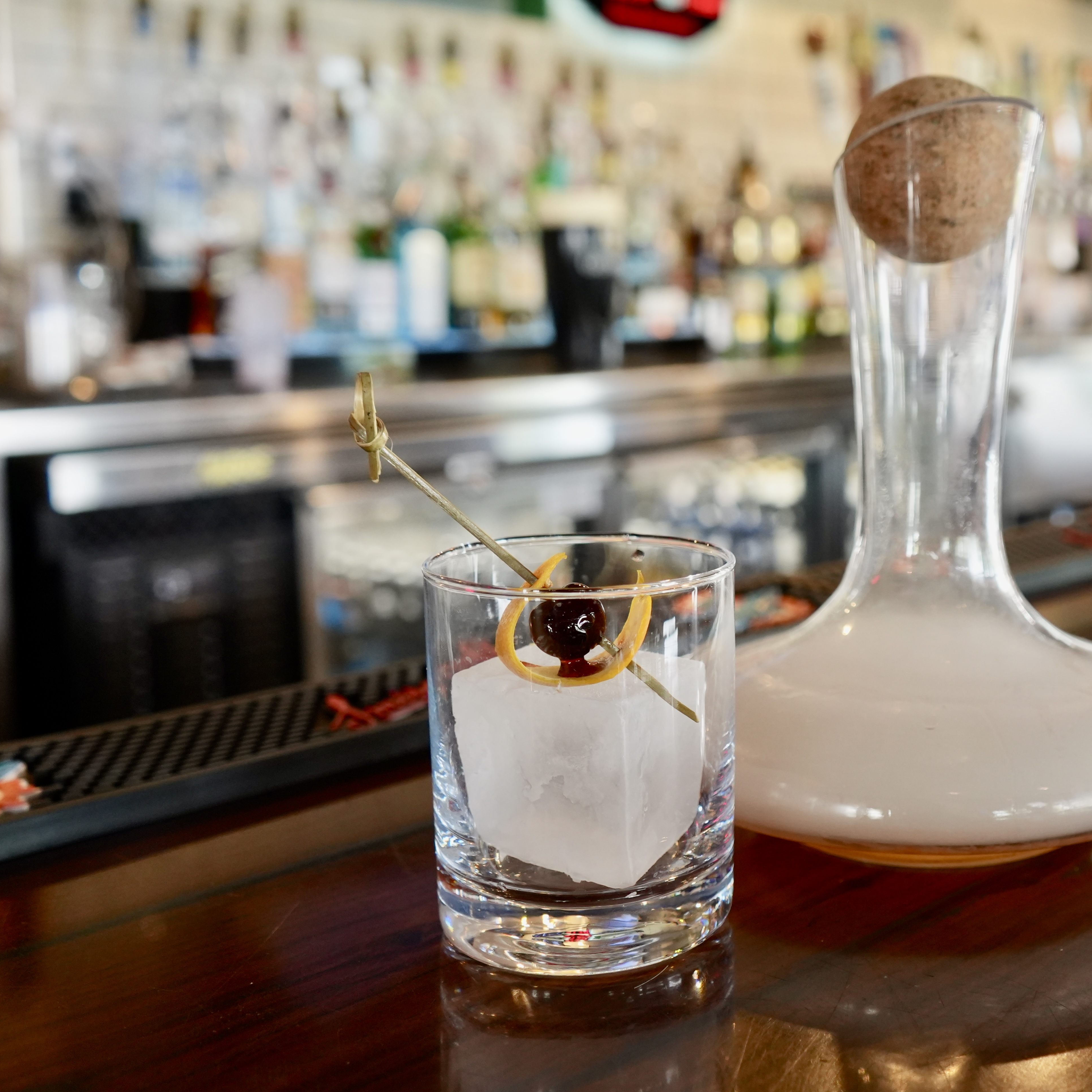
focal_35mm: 37
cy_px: 546
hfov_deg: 44.0
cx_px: 759
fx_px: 1321
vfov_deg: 44.9
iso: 1250
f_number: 4
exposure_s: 1/160
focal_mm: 29
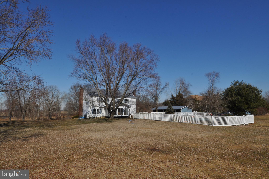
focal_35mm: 21
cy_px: 90
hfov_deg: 81.3
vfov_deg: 59.4
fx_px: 157
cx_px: 134
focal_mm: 14
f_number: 19
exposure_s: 1/200
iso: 250
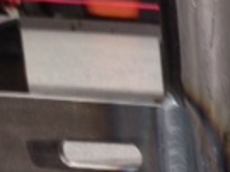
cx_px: 518
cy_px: 359
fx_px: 1042
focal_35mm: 157
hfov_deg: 11.0
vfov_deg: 8.8
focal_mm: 4.12
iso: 50
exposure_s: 1/22
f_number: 2.4
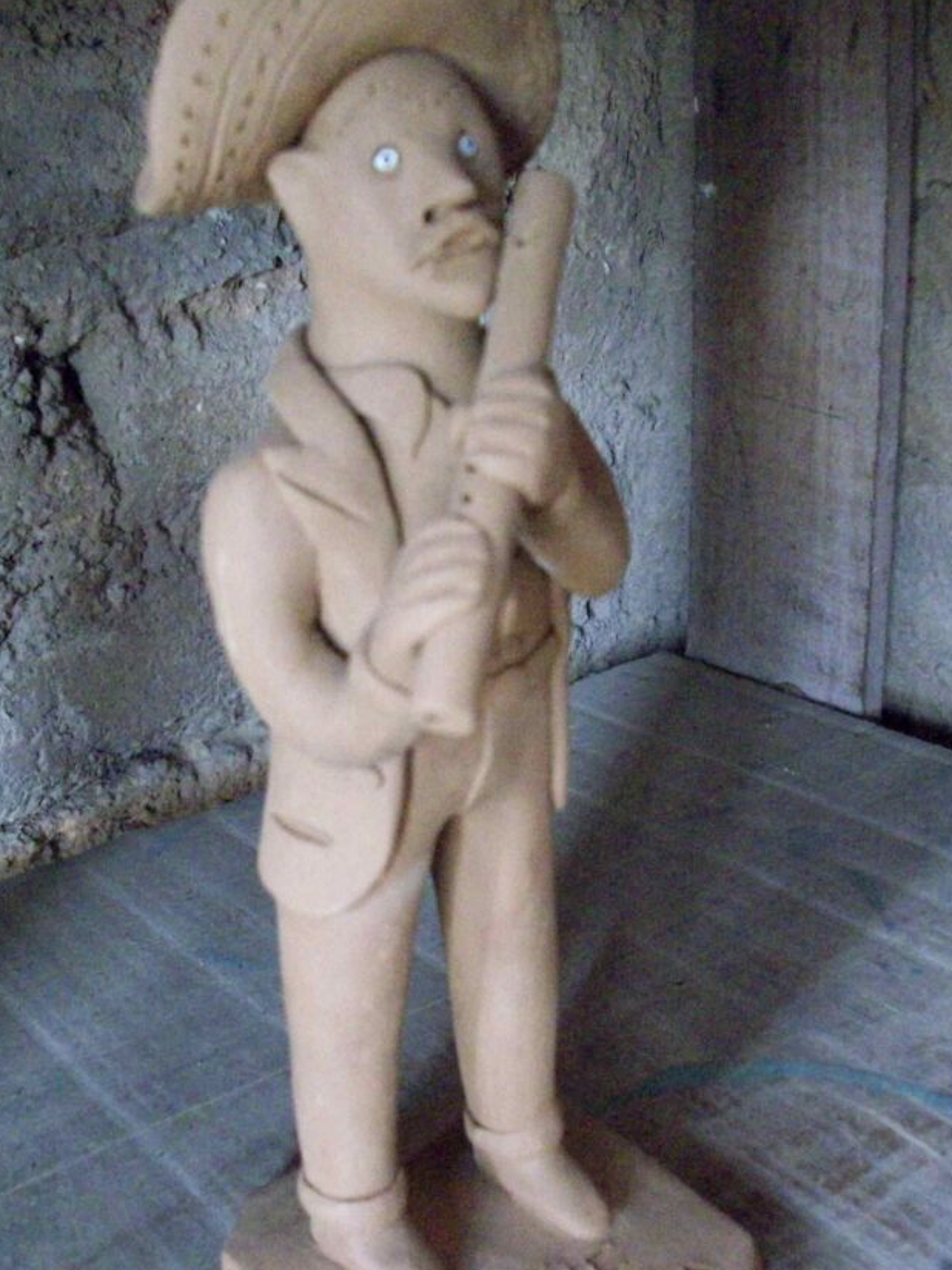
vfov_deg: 41.2
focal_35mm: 46
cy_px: 701
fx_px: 1687
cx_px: 519
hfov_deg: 31.5
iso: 800
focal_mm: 6.2
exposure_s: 1/56.5
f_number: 2.8
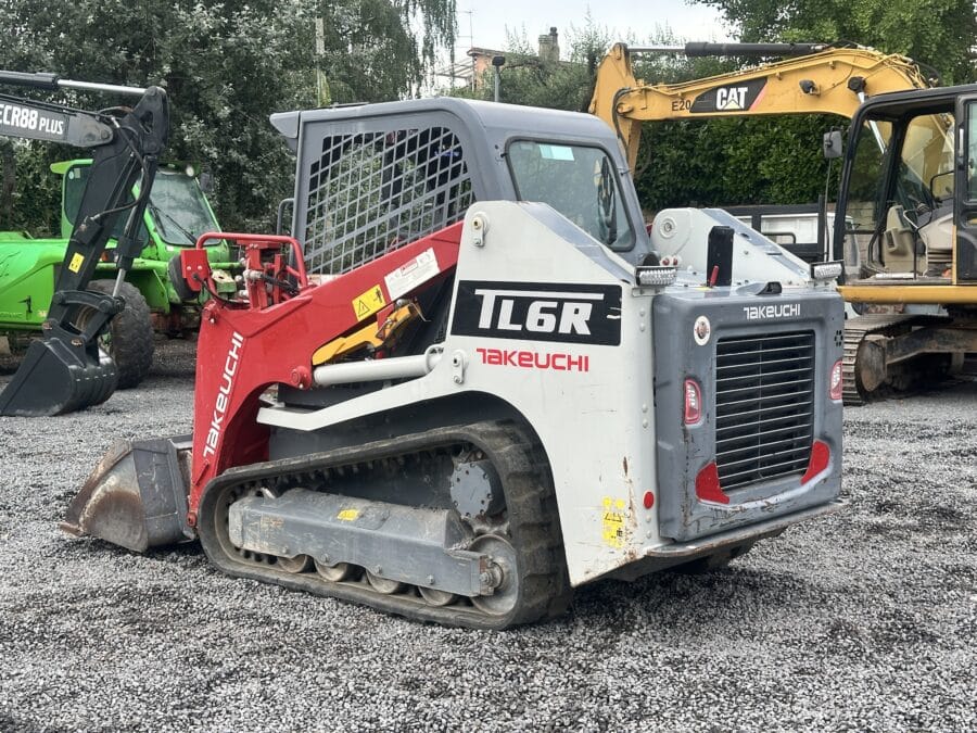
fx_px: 1355
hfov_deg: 39.7
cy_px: 366
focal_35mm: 48
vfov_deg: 30.3
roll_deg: +0.0
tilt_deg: -4.0
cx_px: 488
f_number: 1.78
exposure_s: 1/238
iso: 50
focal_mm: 6.86
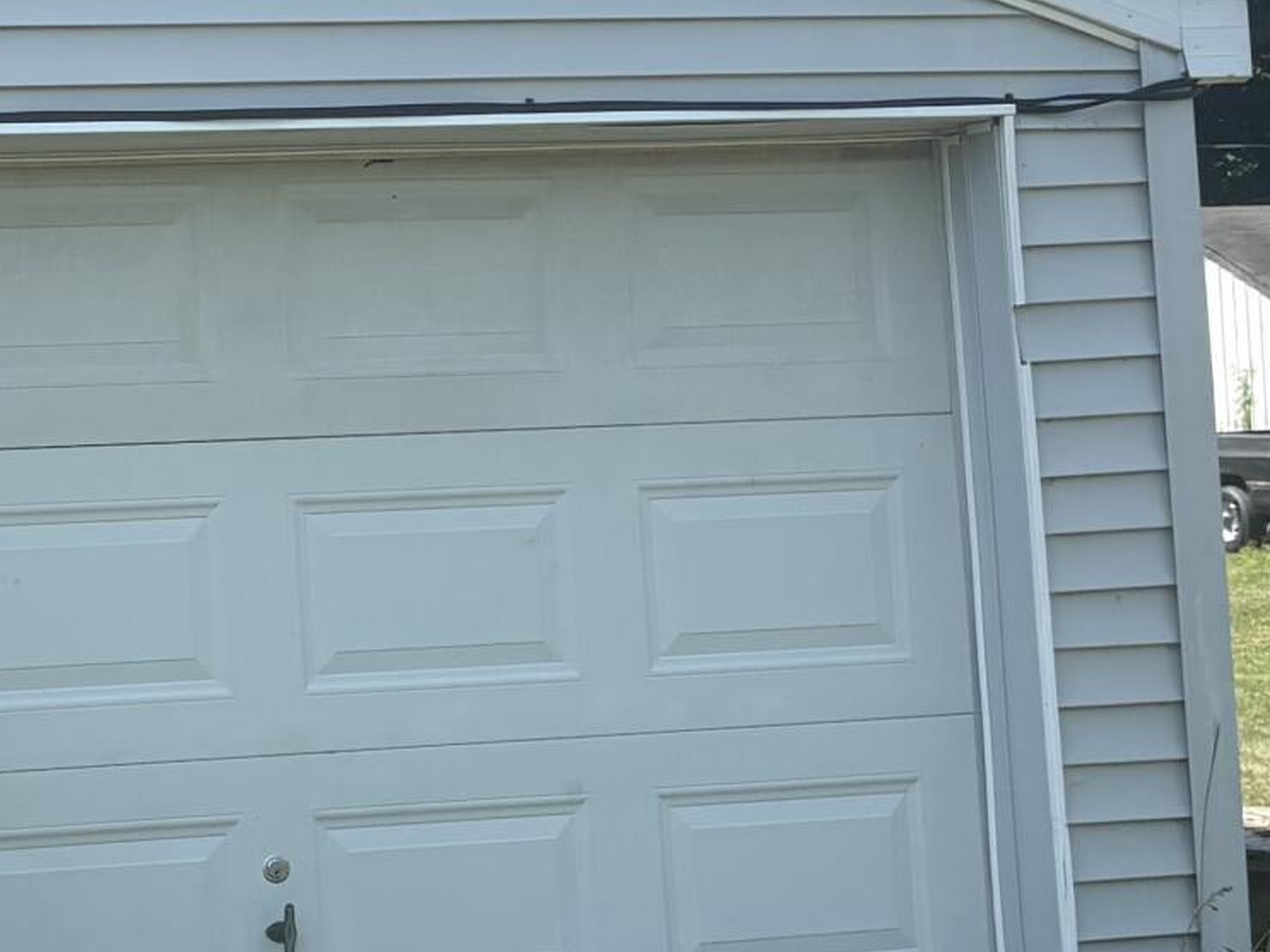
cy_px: 444
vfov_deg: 14.1
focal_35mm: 105
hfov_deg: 18.1
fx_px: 3852
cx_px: -101
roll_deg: +2.9
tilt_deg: +1.3
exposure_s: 1/1587
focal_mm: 5.96
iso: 50
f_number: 1.6
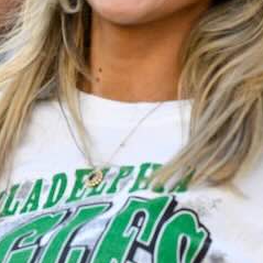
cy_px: 39
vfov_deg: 1.6
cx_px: -193
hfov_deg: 1.6
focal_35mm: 1122
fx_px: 9644
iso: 1250
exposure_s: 1/2000
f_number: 4
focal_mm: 175
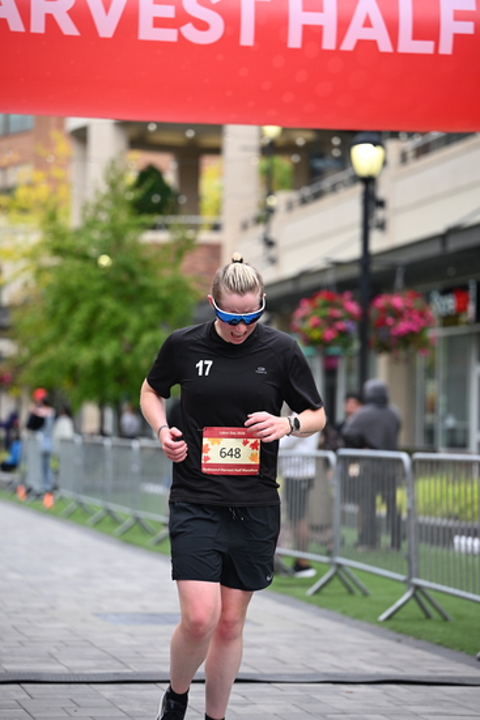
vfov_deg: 19.5
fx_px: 2099
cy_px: 360
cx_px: 240
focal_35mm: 105
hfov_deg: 13.0
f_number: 2.8
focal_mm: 105
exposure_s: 1/2000
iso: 640
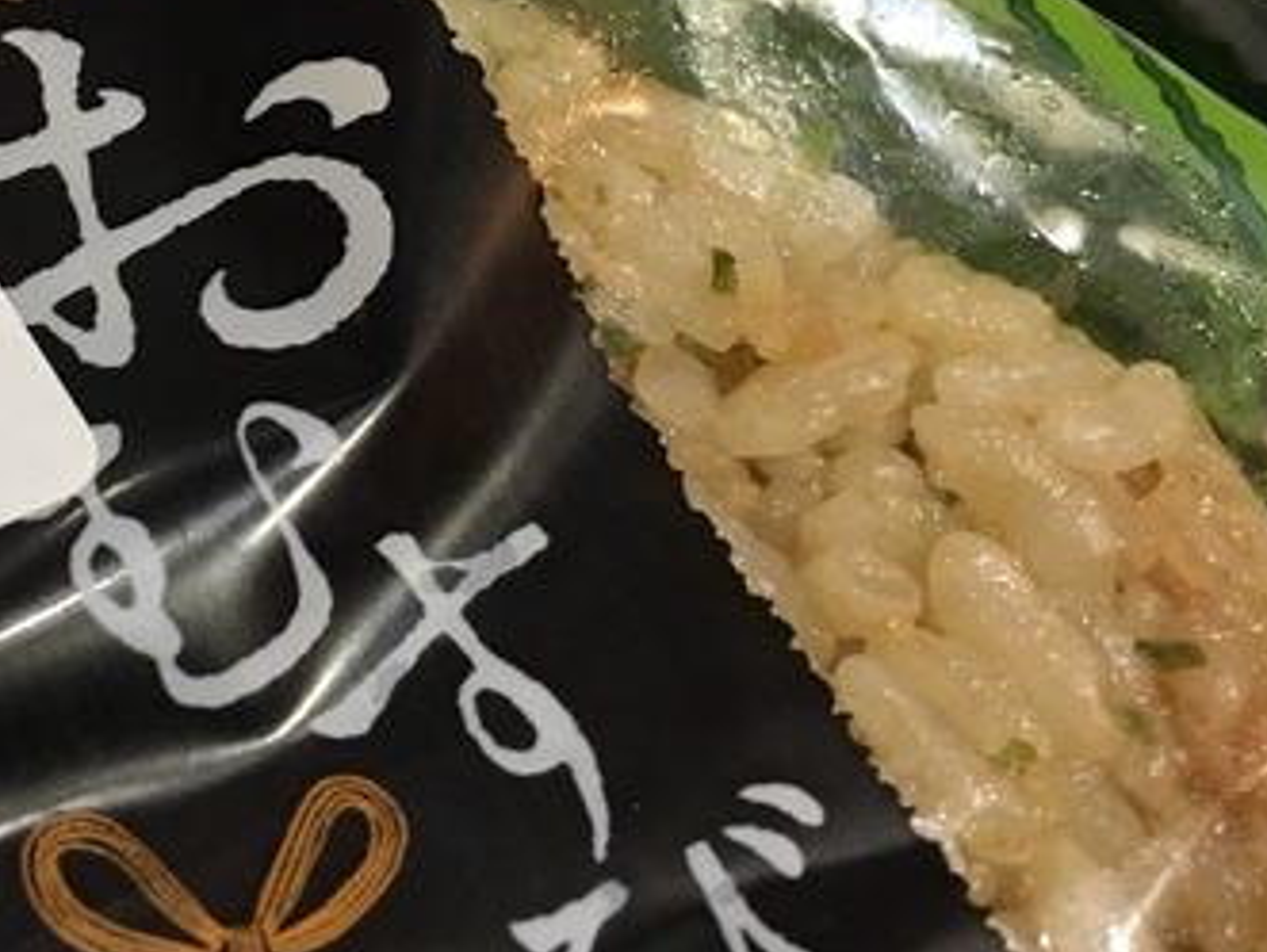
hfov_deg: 27.2
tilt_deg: -52.9
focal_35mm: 70
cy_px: 119
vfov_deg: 20.7
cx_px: 241
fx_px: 2565
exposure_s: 1/15
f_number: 2.2
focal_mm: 4.15
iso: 64
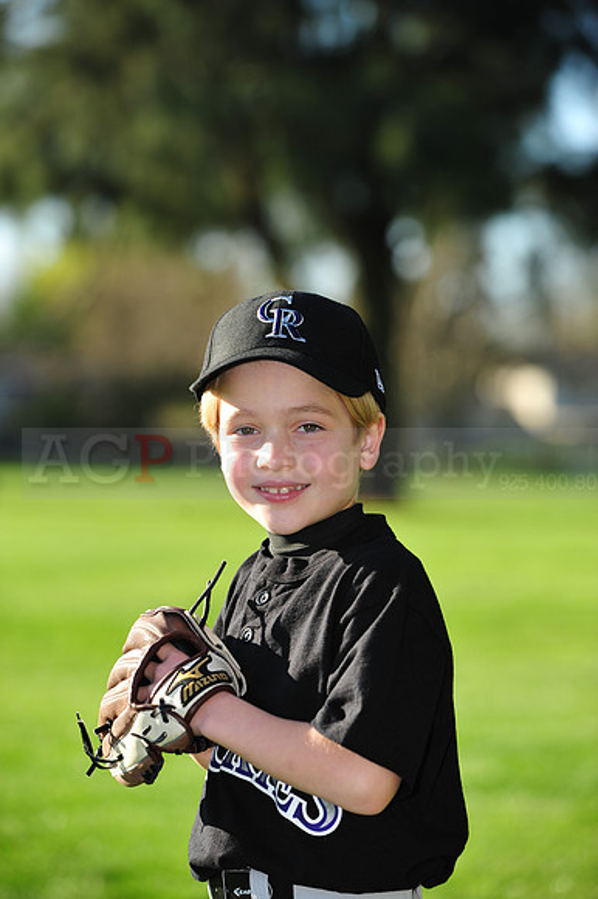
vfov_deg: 14.2
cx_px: 299
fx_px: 3617
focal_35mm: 145
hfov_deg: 9.5
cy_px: 450
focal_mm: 145
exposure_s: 1/640
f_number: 4.5
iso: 200
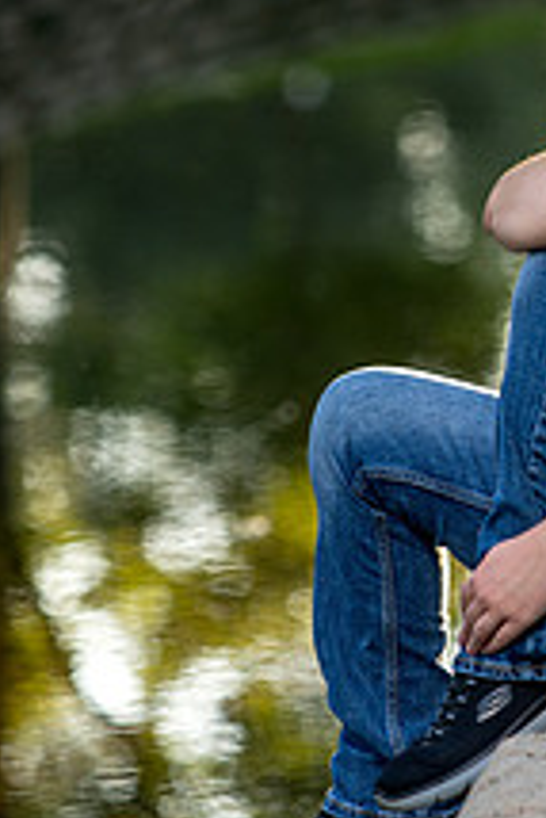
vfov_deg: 6.1
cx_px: 557
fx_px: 7631
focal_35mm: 336
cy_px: 336
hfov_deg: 4.1
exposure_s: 1/250
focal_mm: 160
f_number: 3.2
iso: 200
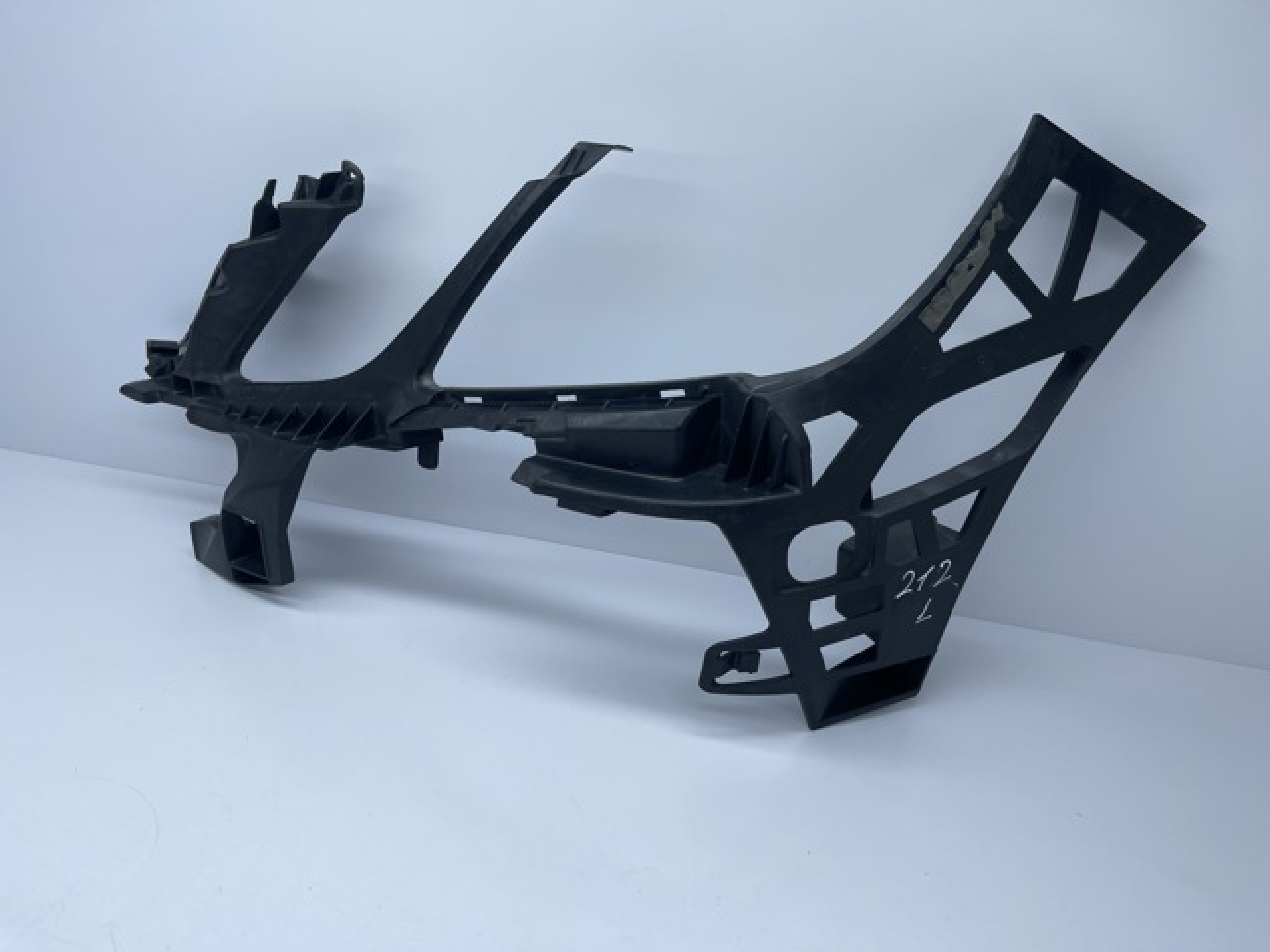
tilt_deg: -28.3
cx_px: 635
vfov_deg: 54.9
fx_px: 917
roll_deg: -4.7
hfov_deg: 69.4
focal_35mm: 25
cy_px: 476
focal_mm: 5.1
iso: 32
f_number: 1.6
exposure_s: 1/1294
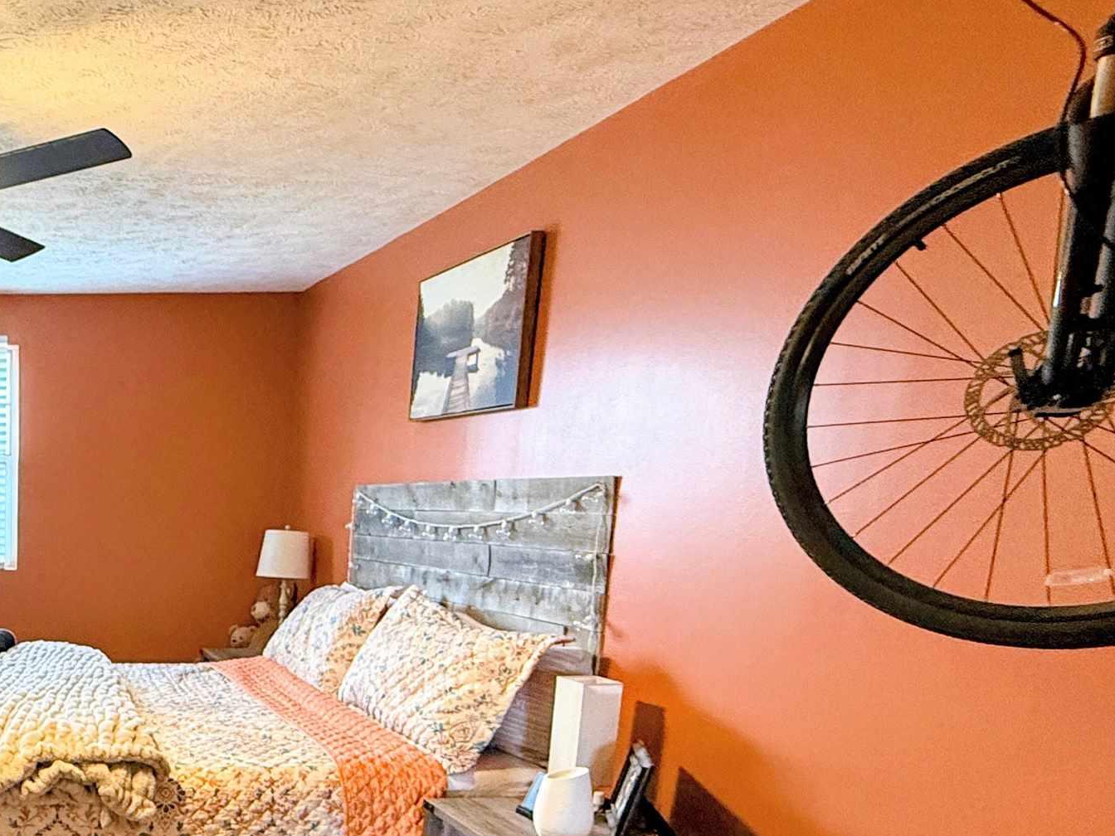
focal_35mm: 32
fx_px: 1031
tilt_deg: -10.1
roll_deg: -0.2
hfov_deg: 46.2
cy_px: 675
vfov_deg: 42.1
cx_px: -35
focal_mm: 2.22
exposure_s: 1/60
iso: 500
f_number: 2.2
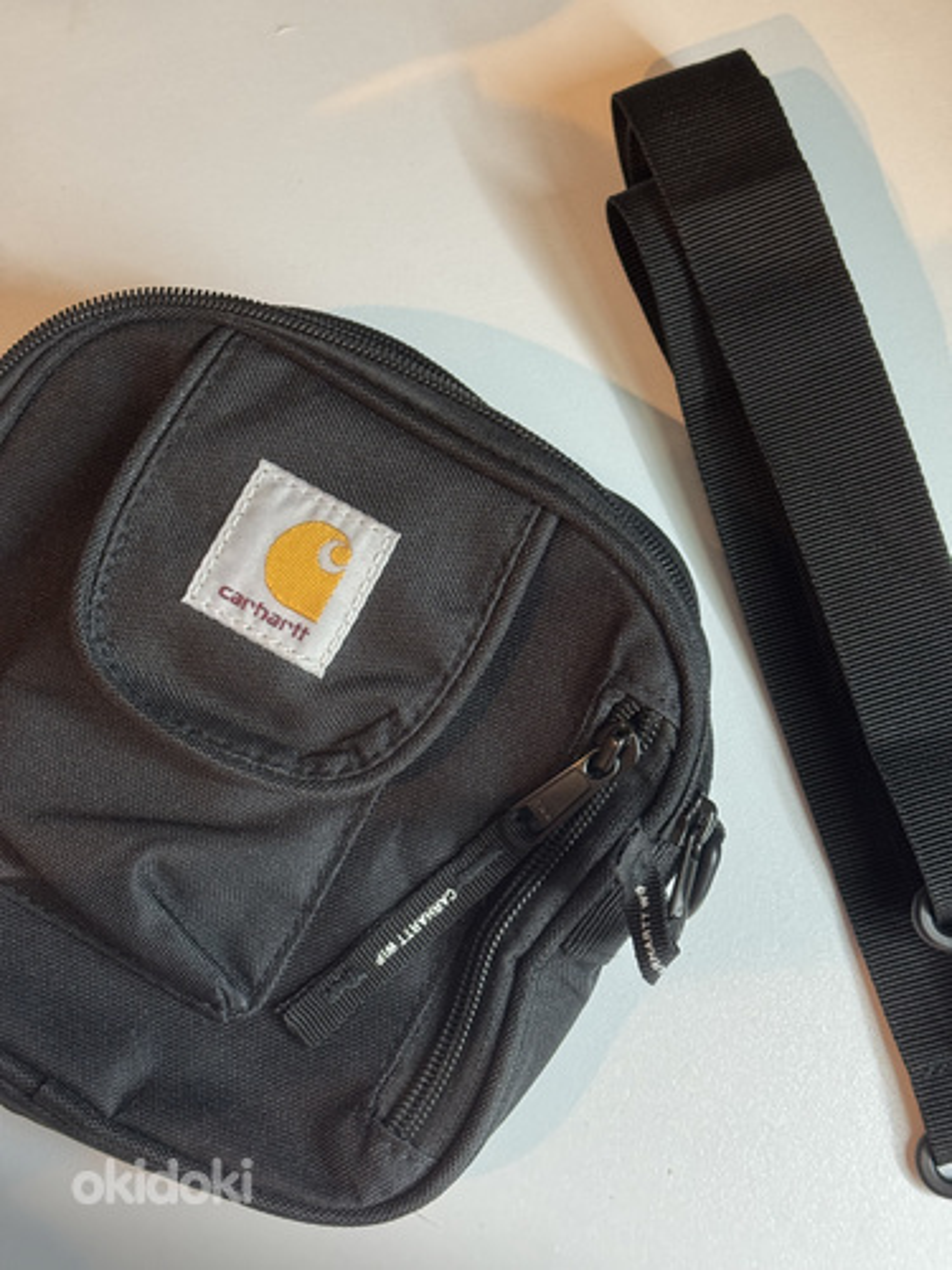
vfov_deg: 39.7
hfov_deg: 30.3
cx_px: 476
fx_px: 1760
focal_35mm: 48
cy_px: 635
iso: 250
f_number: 1.78
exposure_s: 1/33
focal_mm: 6.76
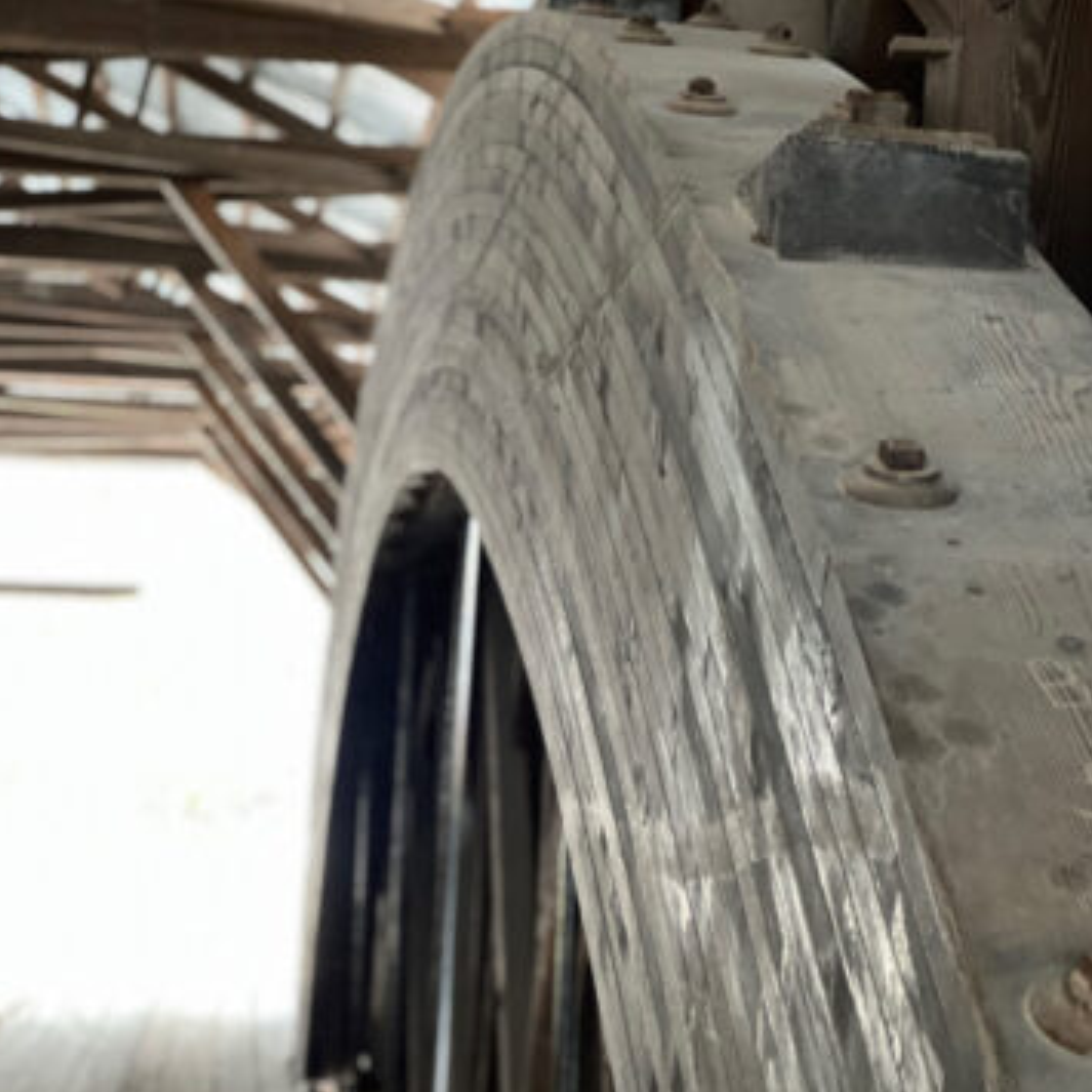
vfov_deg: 18.8
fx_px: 3284
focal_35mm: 92
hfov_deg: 18.9
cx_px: 541
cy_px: 686
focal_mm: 9
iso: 500
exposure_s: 1/15
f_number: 2.8
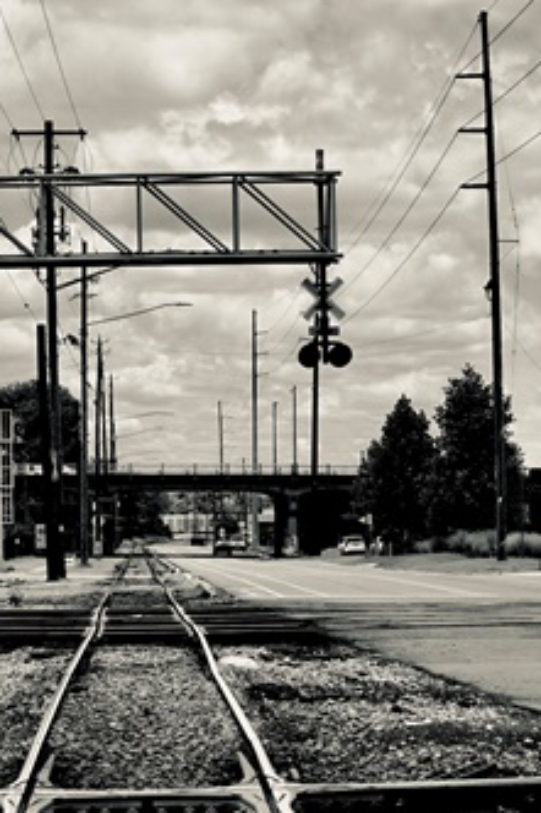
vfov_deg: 24.7
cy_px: 634
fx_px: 1828
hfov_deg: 16.8
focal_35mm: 81
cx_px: 226
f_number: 5
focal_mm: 28
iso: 400
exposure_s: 1/4000
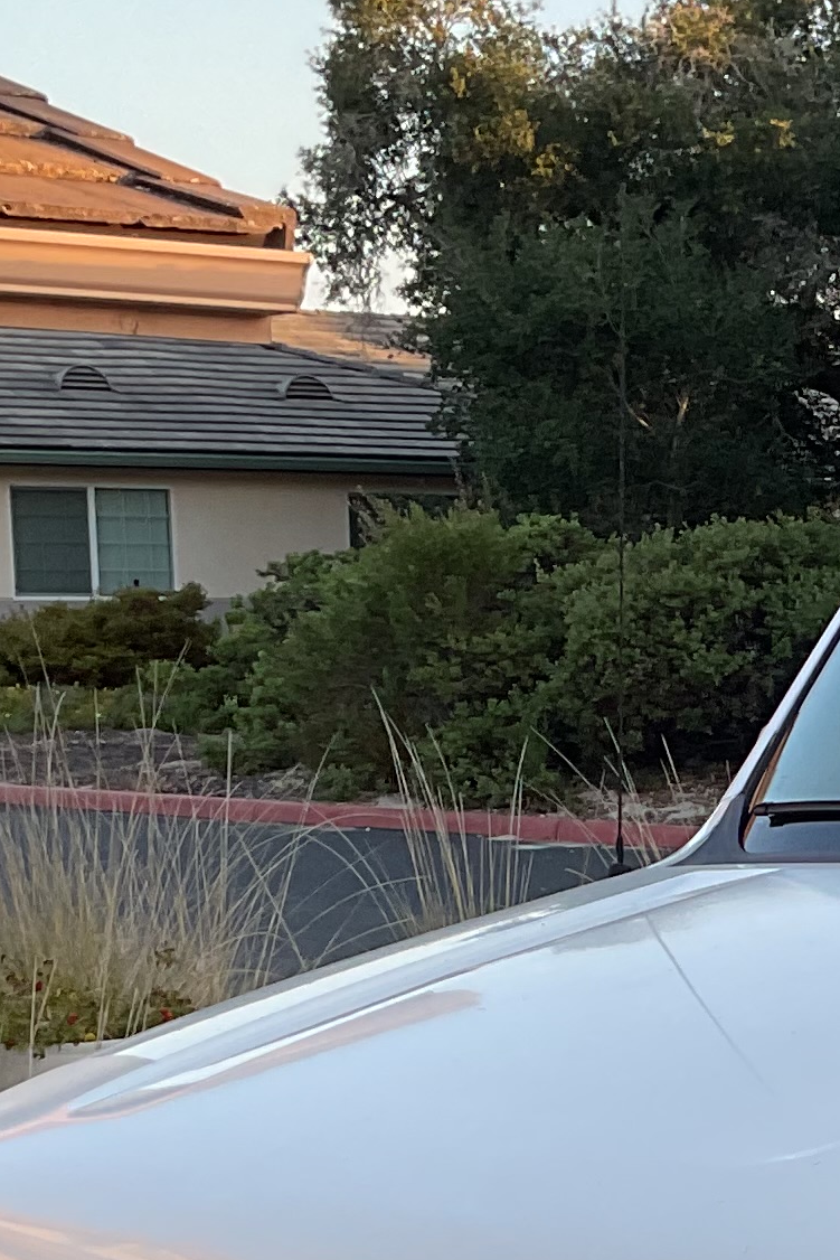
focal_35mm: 108
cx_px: 1230
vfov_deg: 18.5
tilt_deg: -10.9
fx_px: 3779
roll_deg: +0.2
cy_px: 1201
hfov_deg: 12.1
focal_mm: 3
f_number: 1.8
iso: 16
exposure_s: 1/232
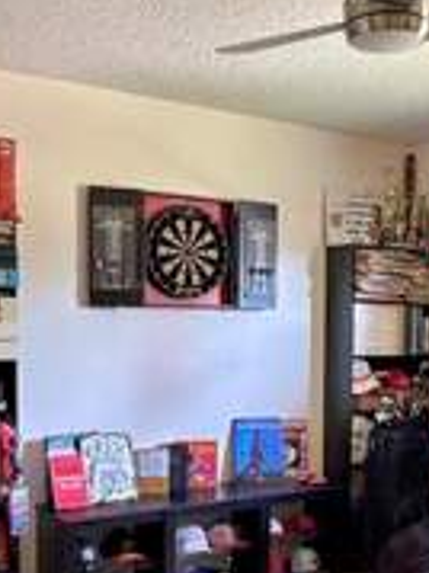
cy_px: 375
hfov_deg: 28.7
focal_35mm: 50
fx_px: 827
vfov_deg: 37.9
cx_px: 317
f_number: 2.2
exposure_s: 1/60
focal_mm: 2.22
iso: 800
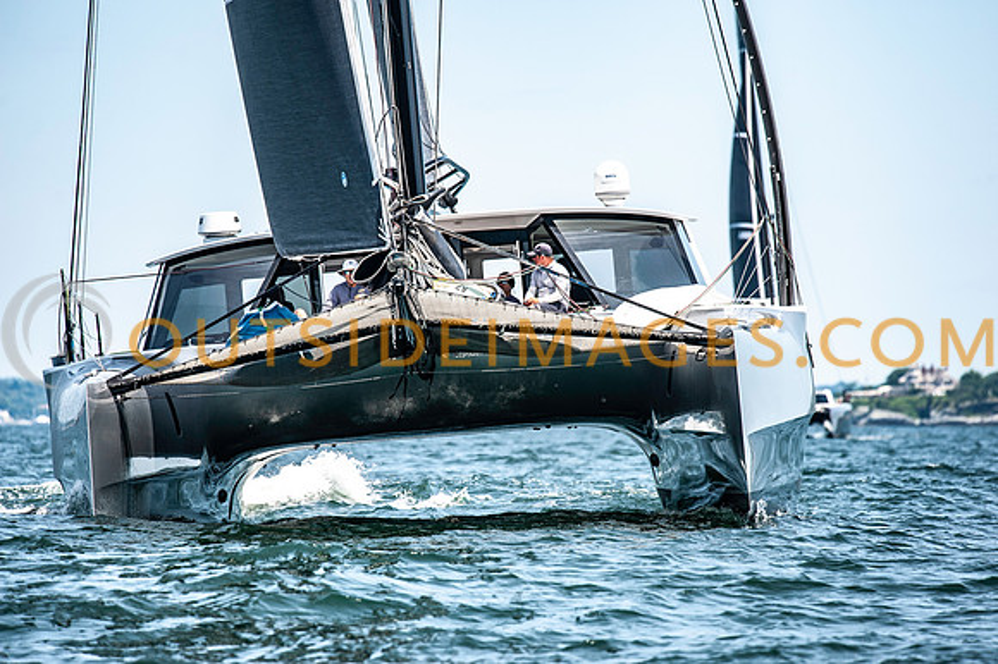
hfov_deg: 6.9
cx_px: 499
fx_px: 8312
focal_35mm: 300
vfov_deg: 4.6
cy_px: 332
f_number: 5
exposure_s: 1/1600
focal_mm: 300
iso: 250
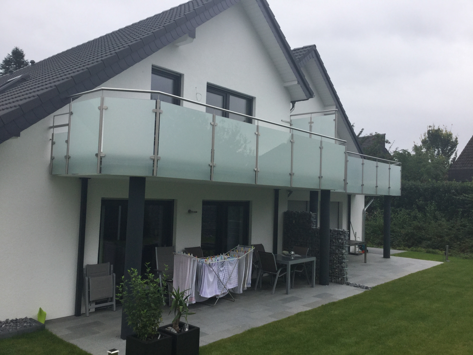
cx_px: 236
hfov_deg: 58.4
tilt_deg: +1.6
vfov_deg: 45.4
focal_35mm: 31
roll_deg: -1.1
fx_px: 424
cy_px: 178
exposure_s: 1/539
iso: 25
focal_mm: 3.3
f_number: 2.4
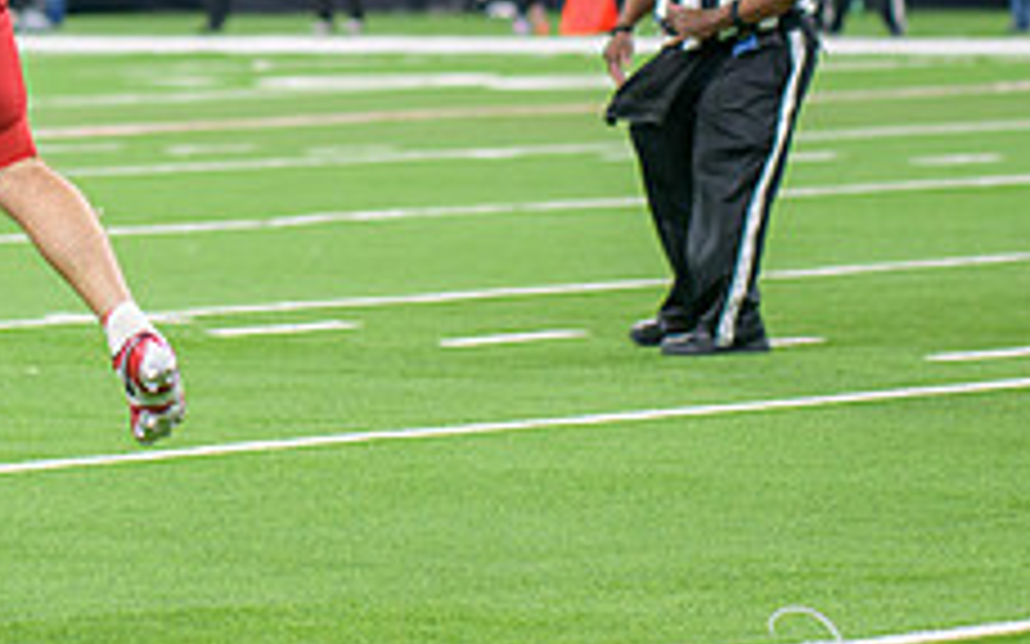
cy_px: 65
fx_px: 9065
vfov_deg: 4.1
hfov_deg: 6.5
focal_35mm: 323
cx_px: -54
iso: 1000
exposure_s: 1/400
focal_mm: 125
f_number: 2.8
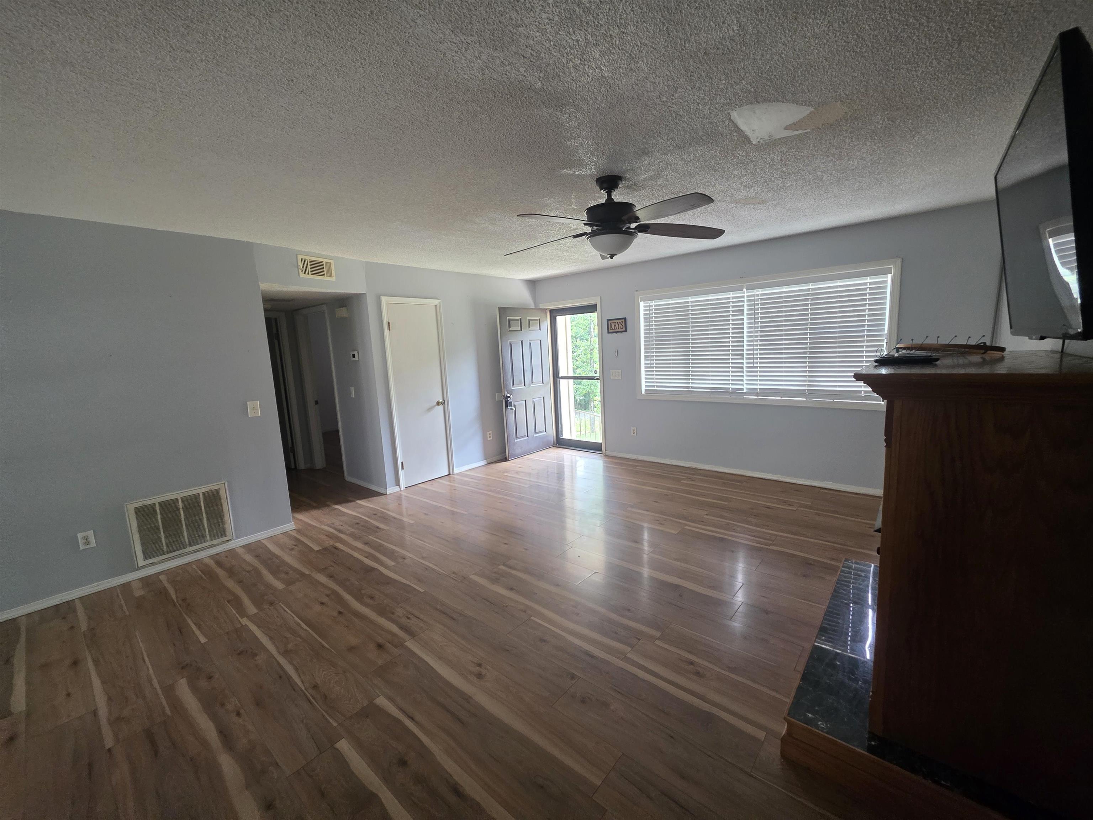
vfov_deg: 89.9
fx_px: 410
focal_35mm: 13
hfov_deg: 106.2
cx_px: 546
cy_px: 410
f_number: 1.9
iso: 250
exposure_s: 1/60
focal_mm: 2.2
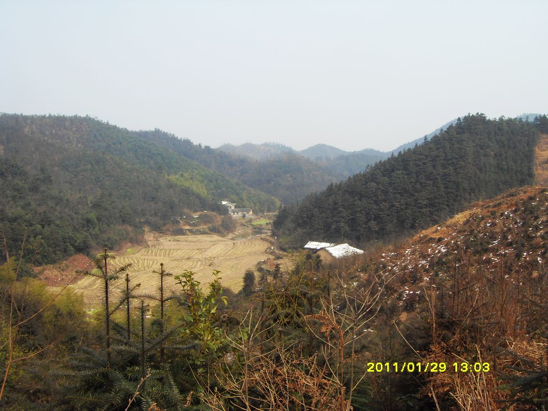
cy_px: 206
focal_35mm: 39
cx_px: 274
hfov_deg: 47.9
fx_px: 617
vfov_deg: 36.8
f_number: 6.2
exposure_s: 1/180
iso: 80
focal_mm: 6.6
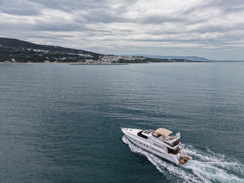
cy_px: 92
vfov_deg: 56.8
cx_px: 122
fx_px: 169
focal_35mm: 24
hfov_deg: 71.6
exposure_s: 1/1000
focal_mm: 8.67
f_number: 1.8
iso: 230
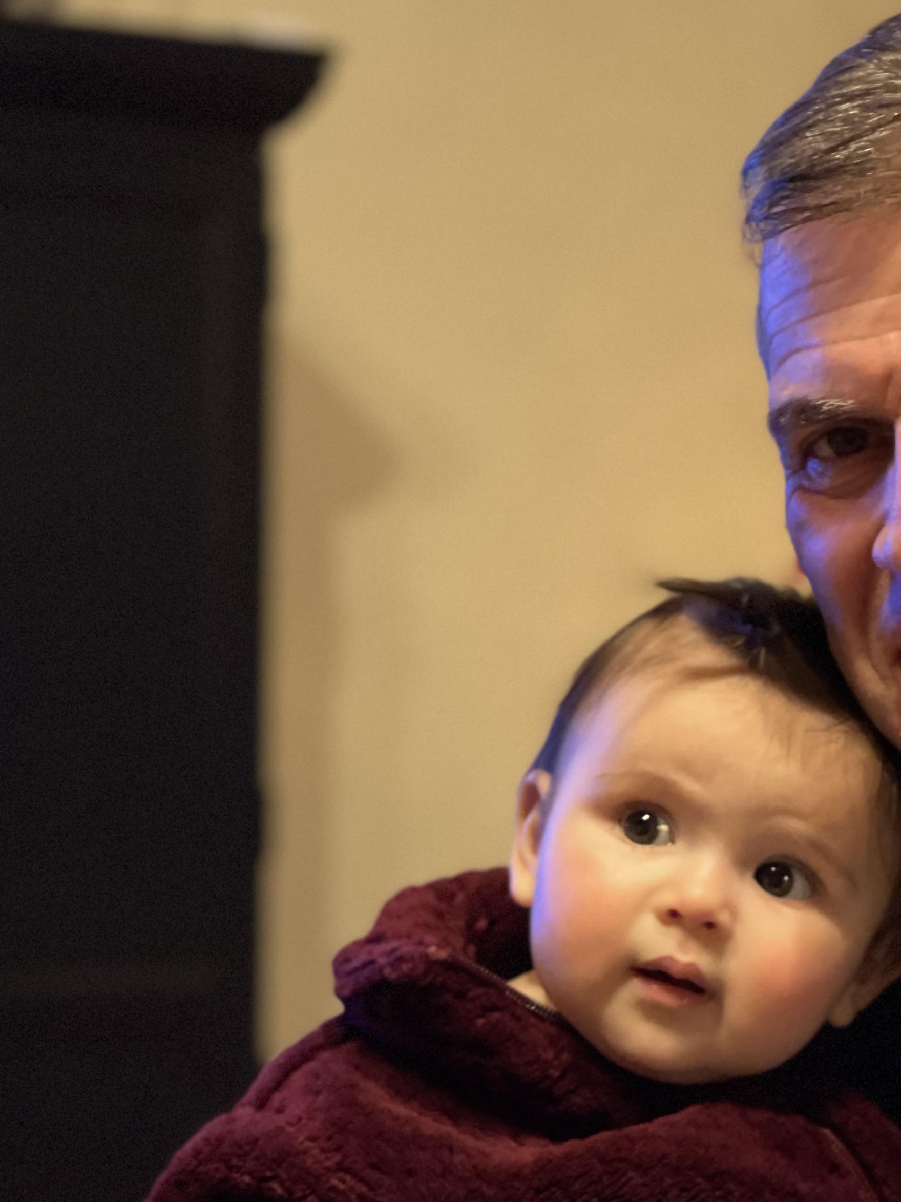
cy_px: 1009
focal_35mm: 110
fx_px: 3818
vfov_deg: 17.7
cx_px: 727
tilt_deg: -6.3
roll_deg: -0.8
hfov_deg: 13.4
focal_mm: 7.5
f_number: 2.2
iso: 400
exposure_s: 1/15
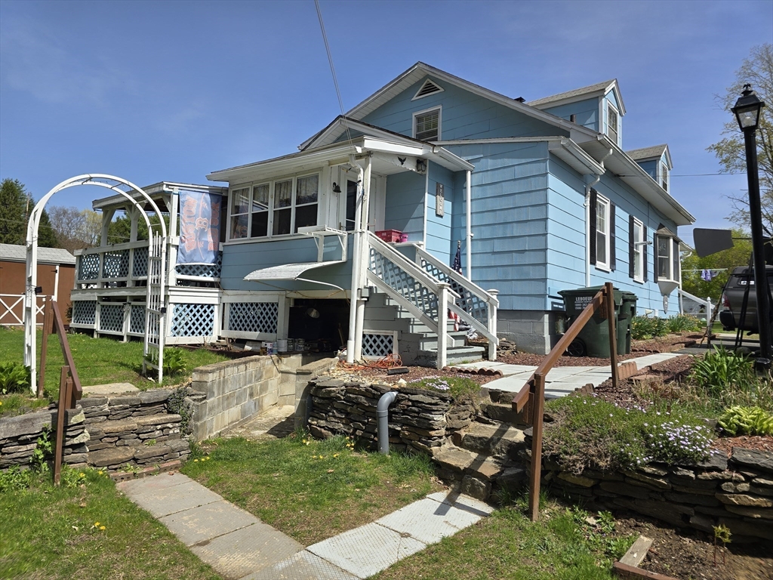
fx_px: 514
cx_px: 386
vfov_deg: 58.9
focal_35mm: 23
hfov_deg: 73.9
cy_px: 290
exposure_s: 1/937
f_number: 1.7
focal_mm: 6.3
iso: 12
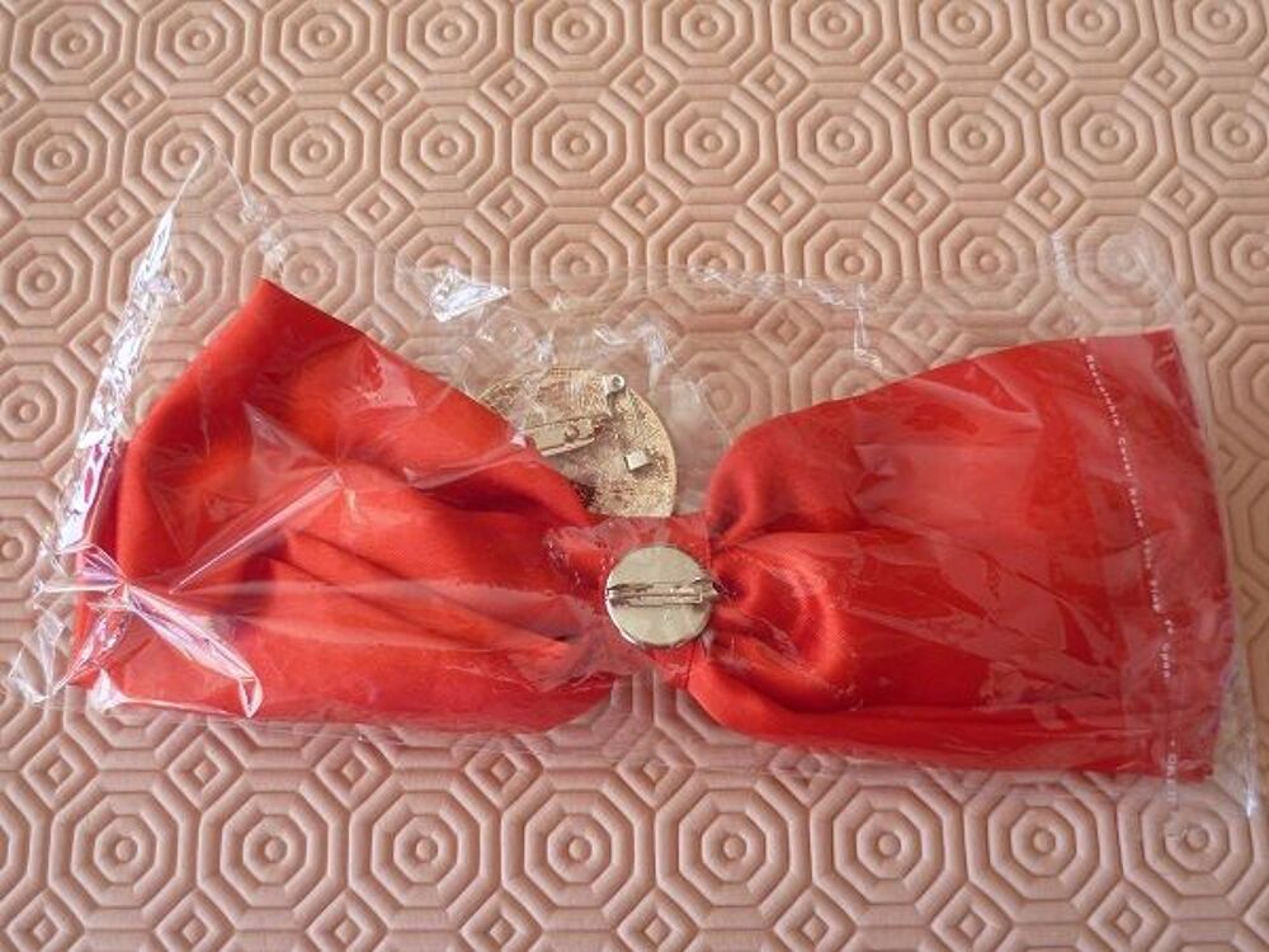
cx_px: 634
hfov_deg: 54.0
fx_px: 1246
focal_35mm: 34
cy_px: 476
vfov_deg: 41.8
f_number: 3.2
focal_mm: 6.1
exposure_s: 1/50
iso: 80
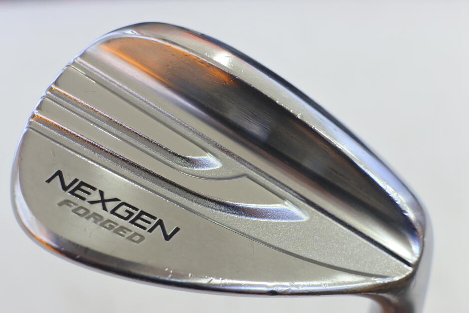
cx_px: 232
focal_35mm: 50
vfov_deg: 27.0
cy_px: 158
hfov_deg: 39.6
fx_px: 651
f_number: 2.8
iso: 500
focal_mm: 18.5
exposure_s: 1/125
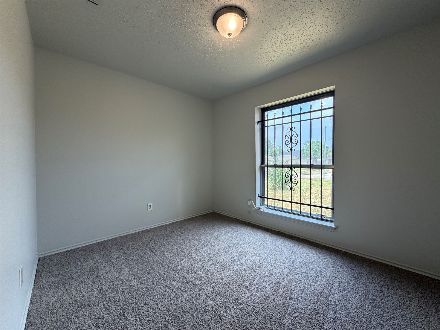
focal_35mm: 14
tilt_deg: -0.7
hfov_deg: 102.1
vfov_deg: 85.7
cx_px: 220
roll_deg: +0.5
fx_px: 178
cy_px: 165
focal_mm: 2.22
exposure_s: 1/120
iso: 100
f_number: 2.2
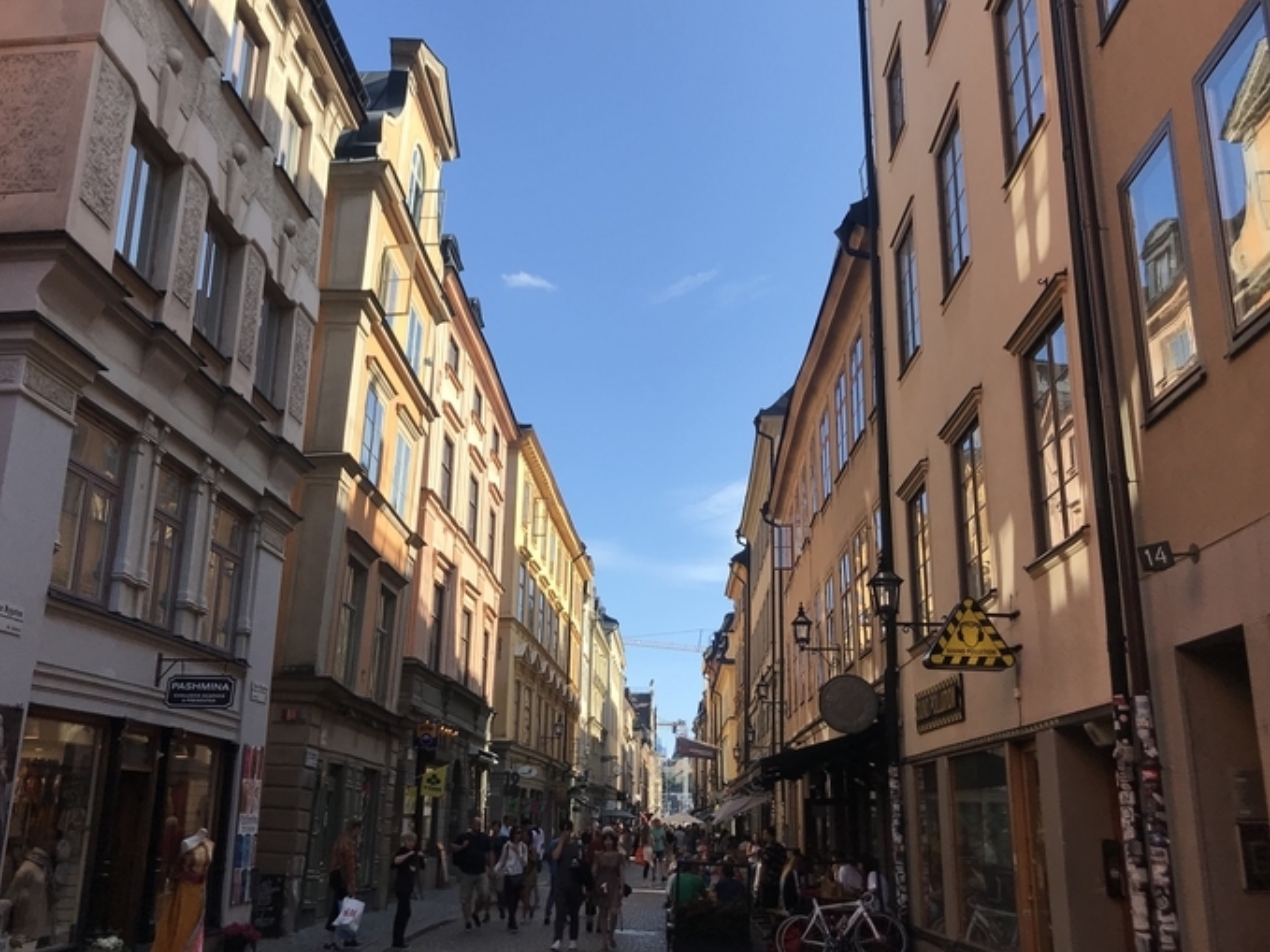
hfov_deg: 55.3
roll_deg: -1.4
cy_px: 451
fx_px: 1210
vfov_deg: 42.9
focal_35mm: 33
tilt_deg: +16.8
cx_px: 570
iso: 20
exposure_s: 1/1597
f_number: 1.8
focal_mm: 3.99
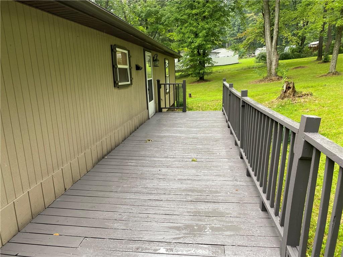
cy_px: 128
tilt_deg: -12.8
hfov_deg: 67.3
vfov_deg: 53.1
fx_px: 258
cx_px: 172
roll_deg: +2.8
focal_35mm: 26
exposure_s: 1/121
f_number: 1.8
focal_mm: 4.25
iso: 100
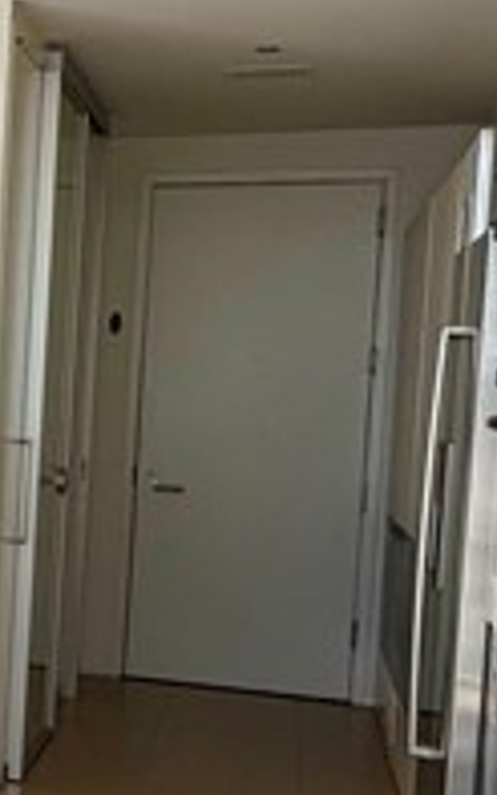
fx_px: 1670
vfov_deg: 26.8
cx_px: -715
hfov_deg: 12.8
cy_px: 448
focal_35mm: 77
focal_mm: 2.22
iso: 40
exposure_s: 1/385
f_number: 2.2
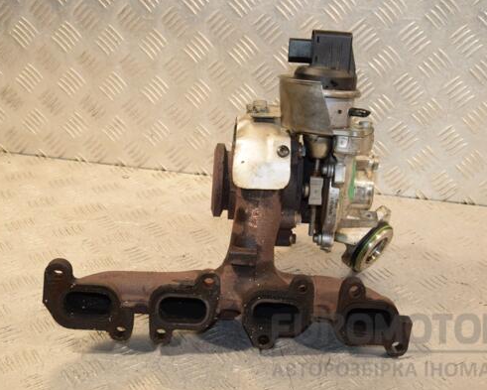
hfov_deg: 34.1
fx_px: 793
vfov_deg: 27.6
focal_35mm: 55
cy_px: 196
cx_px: 253
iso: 800
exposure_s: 1/200
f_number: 6.3
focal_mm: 32
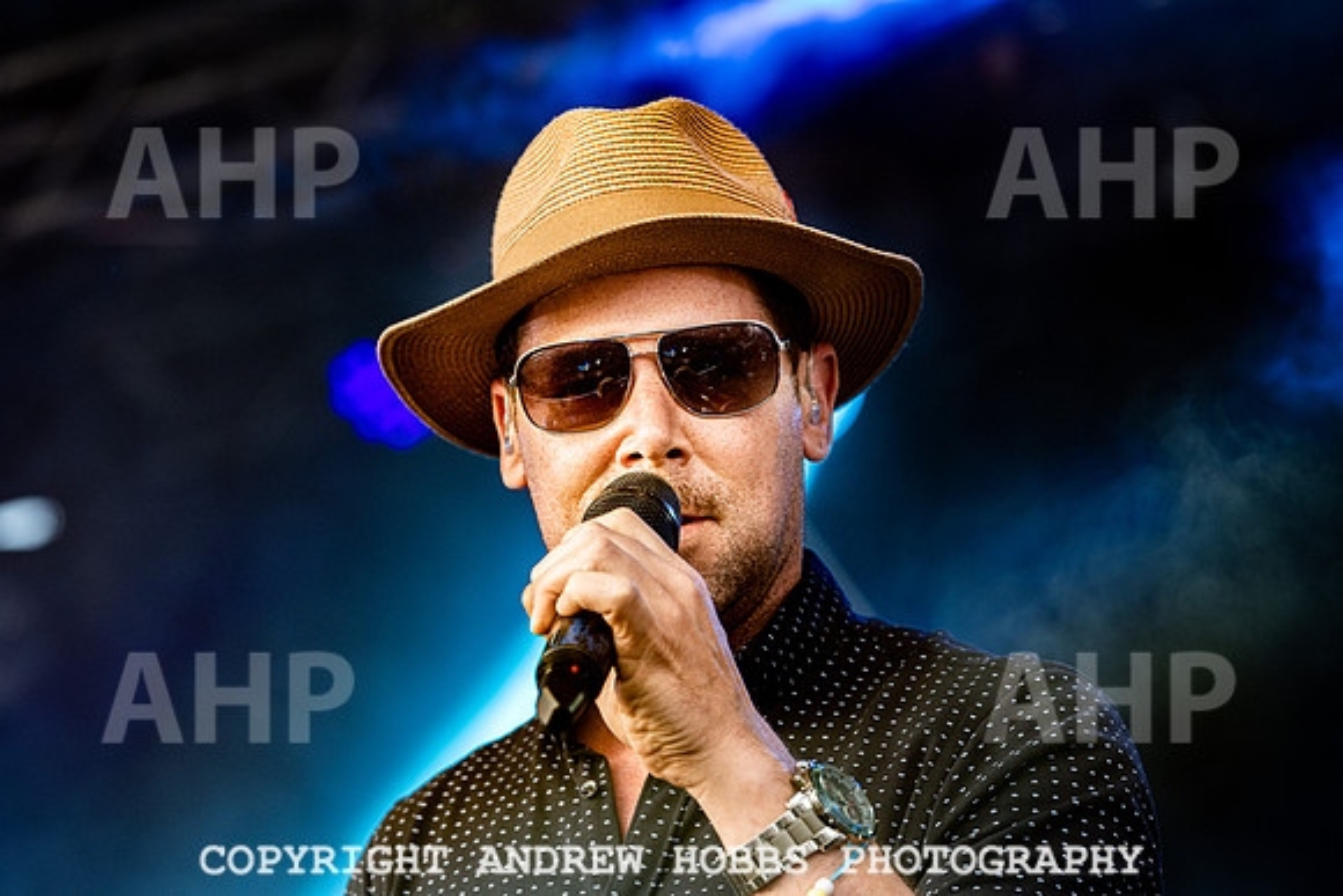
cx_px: 672
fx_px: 5783
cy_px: 448
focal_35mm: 155
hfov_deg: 13.2
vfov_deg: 8.9
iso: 1100
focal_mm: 155
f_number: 5
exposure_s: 1/500
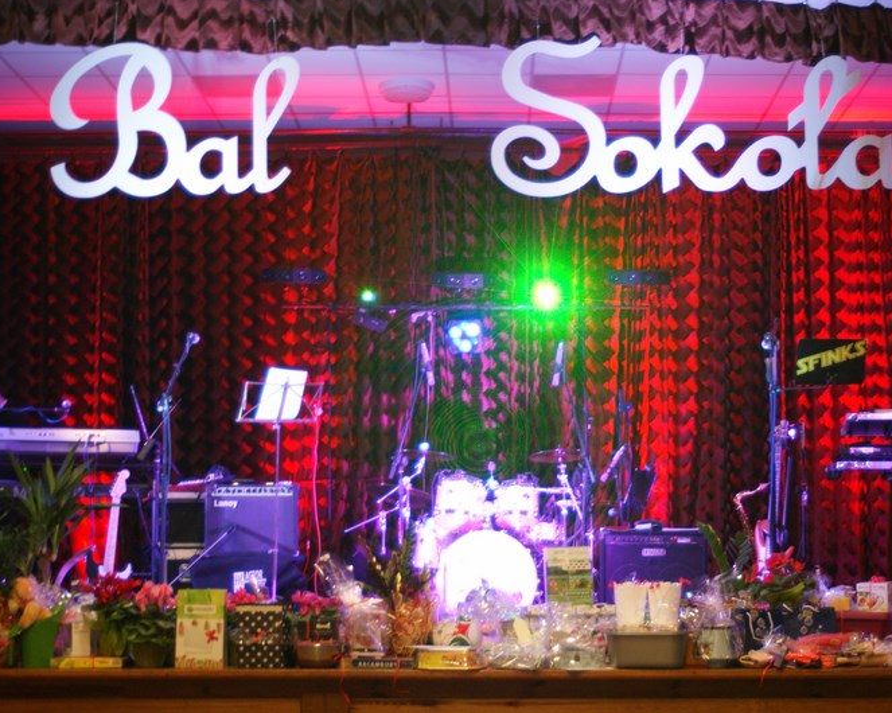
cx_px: 517
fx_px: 1572
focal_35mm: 60
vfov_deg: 25.6
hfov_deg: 31.6
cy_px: 356
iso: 400
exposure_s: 1/5
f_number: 4
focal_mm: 35
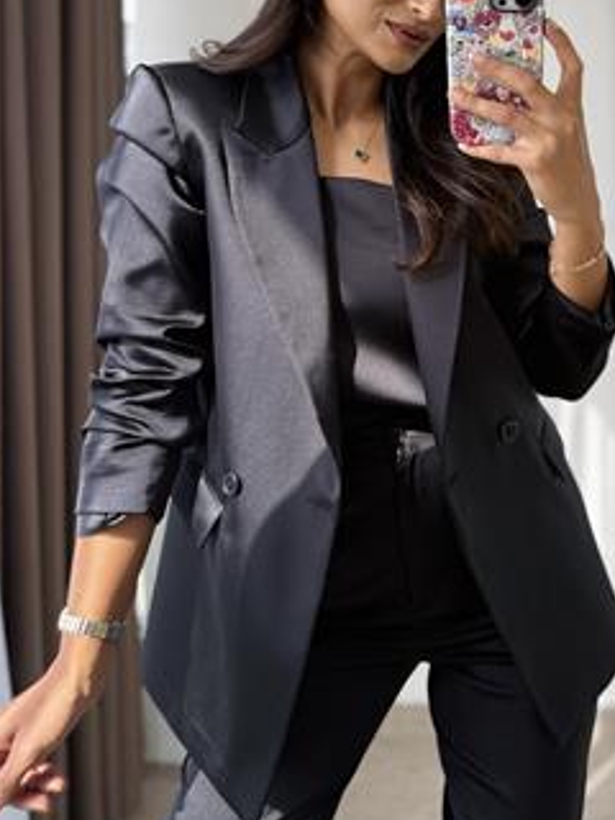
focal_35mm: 40
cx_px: 495
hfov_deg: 34.8
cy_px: 227
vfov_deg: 45.5
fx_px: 948
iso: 64
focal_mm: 6.76
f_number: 1.78
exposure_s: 1/121
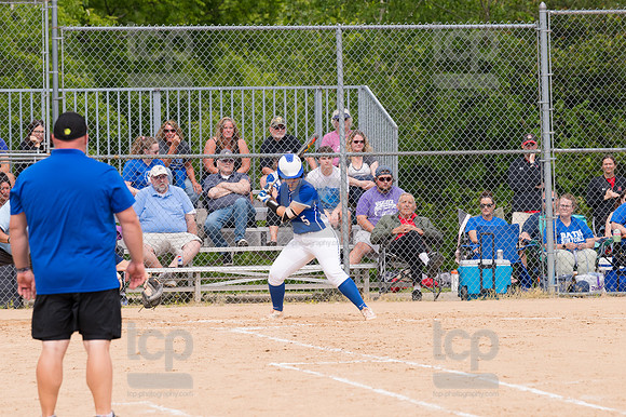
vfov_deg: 4.6
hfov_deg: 6.9
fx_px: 5213
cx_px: 313
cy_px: 208
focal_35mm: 300
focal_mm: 200
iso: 320
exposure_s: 1/1600
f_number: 5.6
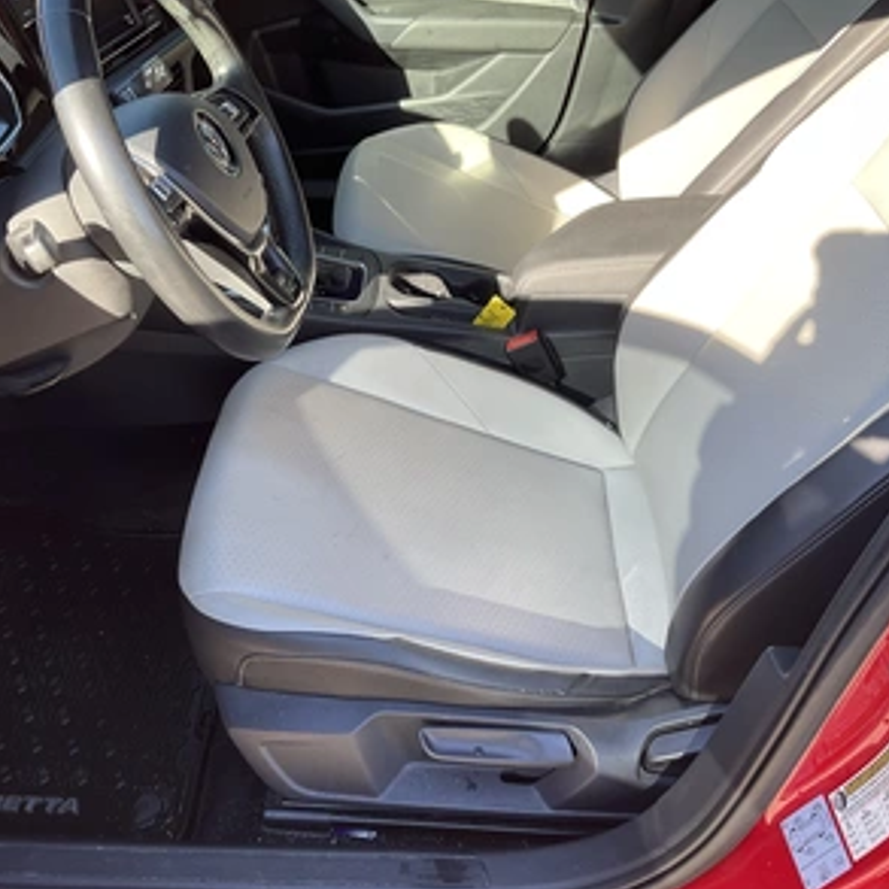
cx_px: 434
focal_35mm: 35
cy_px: 440
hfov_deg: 47.2
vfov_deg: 47.2
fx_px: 1017
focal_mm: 3
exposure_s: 1/138
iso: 20
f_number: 1.8
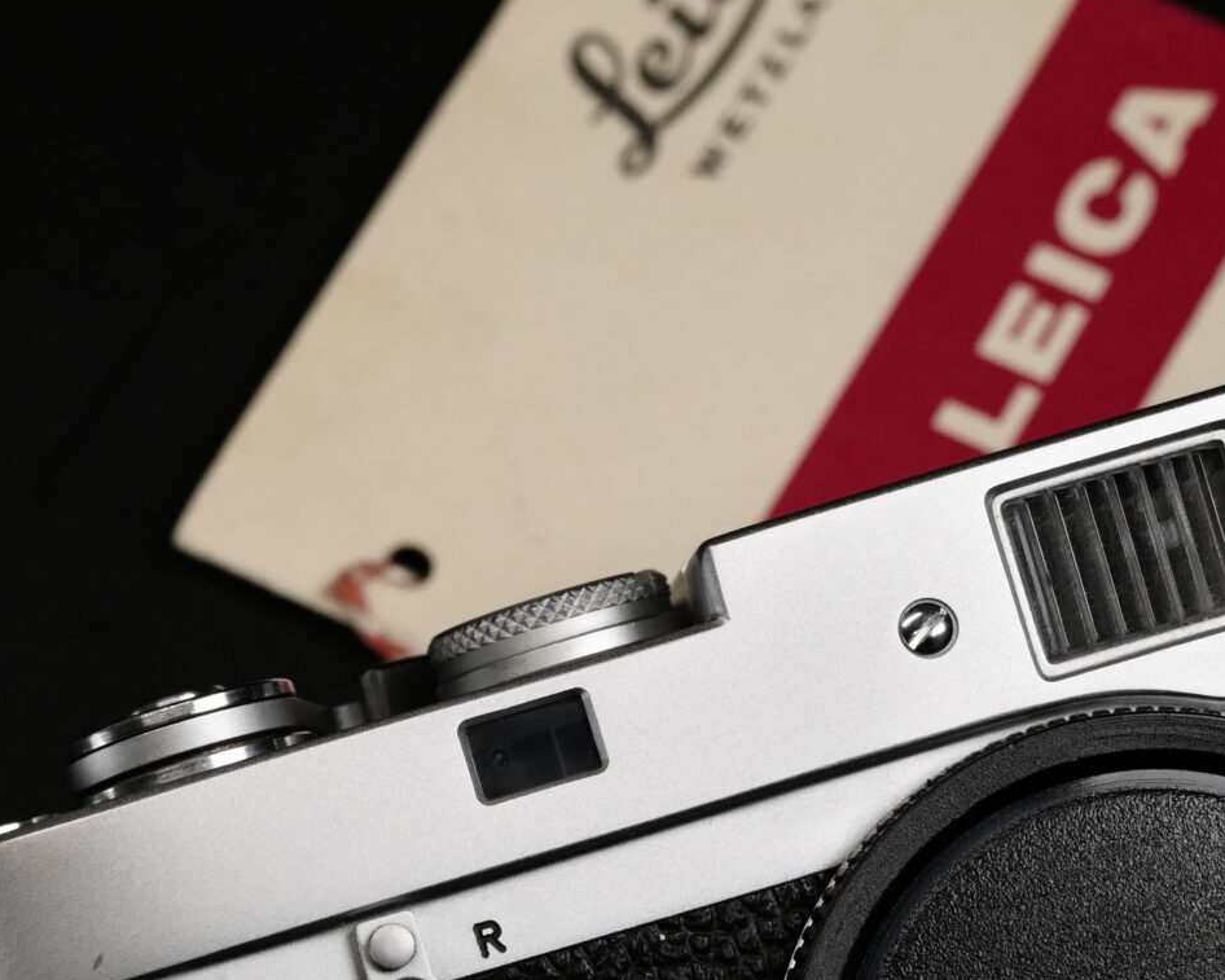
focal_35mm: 254
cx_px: 908
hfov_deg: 7.6
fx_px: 9210
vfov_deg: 6.1
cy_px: 887
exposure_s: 1/400
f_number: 8
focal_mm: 100
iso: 1600
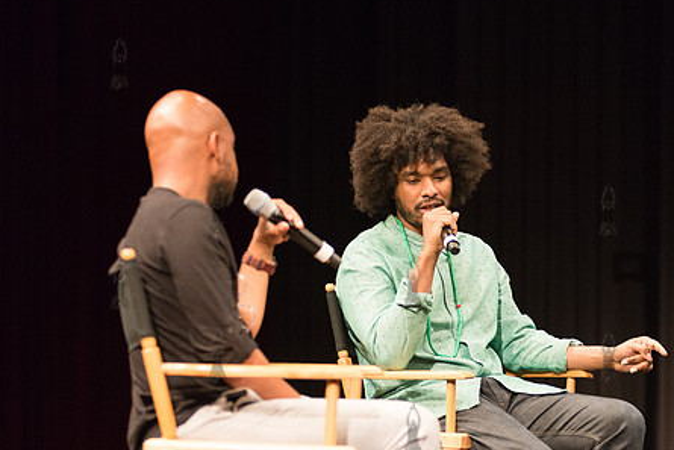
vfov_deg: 11.4
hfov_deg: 17.0
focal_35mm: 120
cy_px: 283
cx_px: 412
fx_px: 2247
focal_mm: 92
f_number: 2.8
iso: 4000
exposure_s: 1/200
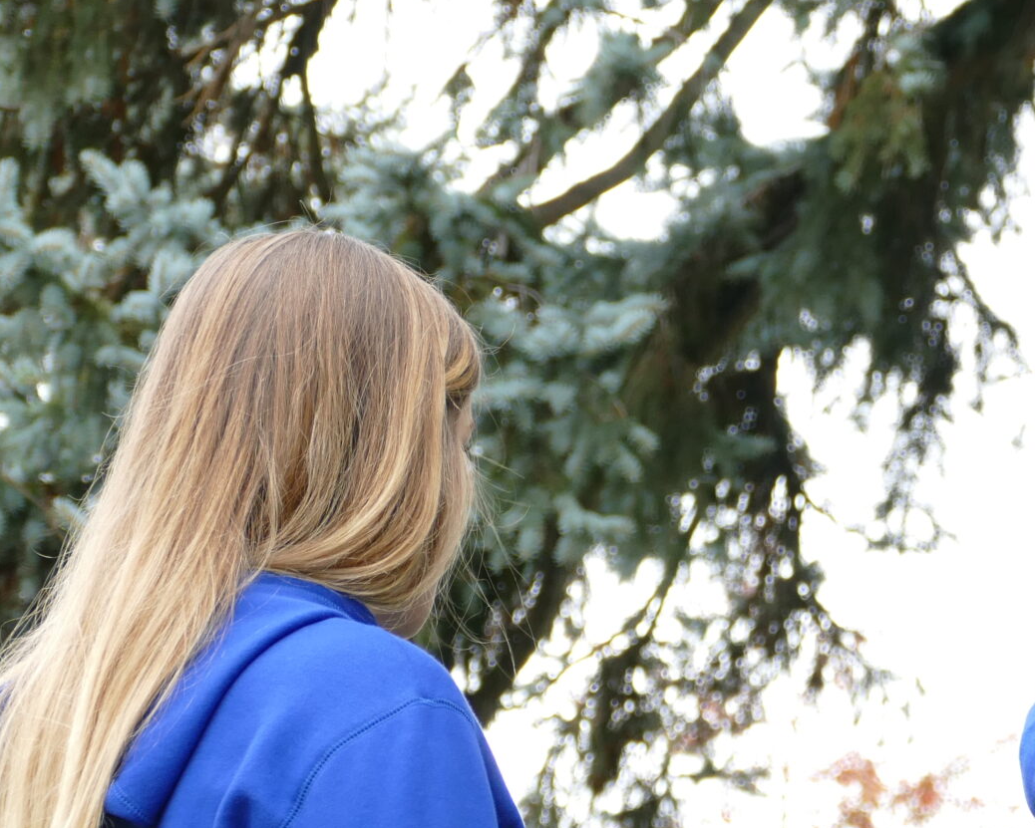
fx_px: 7446
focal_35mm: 243
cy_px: 472
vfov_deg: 6.4
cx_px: 1019
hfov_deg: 7.9
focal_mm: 38.48
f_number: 3.9
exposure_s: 1/80
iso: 250
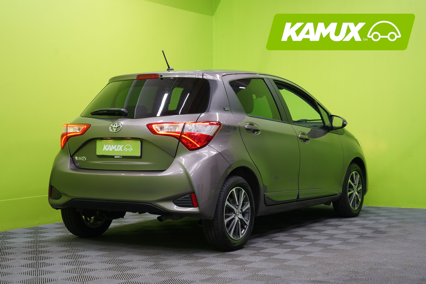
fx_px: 722
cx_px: 213
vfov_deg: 22.3
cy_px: 142
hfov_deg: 32.9
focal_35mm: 61
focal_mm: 61
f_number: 5.6
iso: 400
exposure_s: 1/25
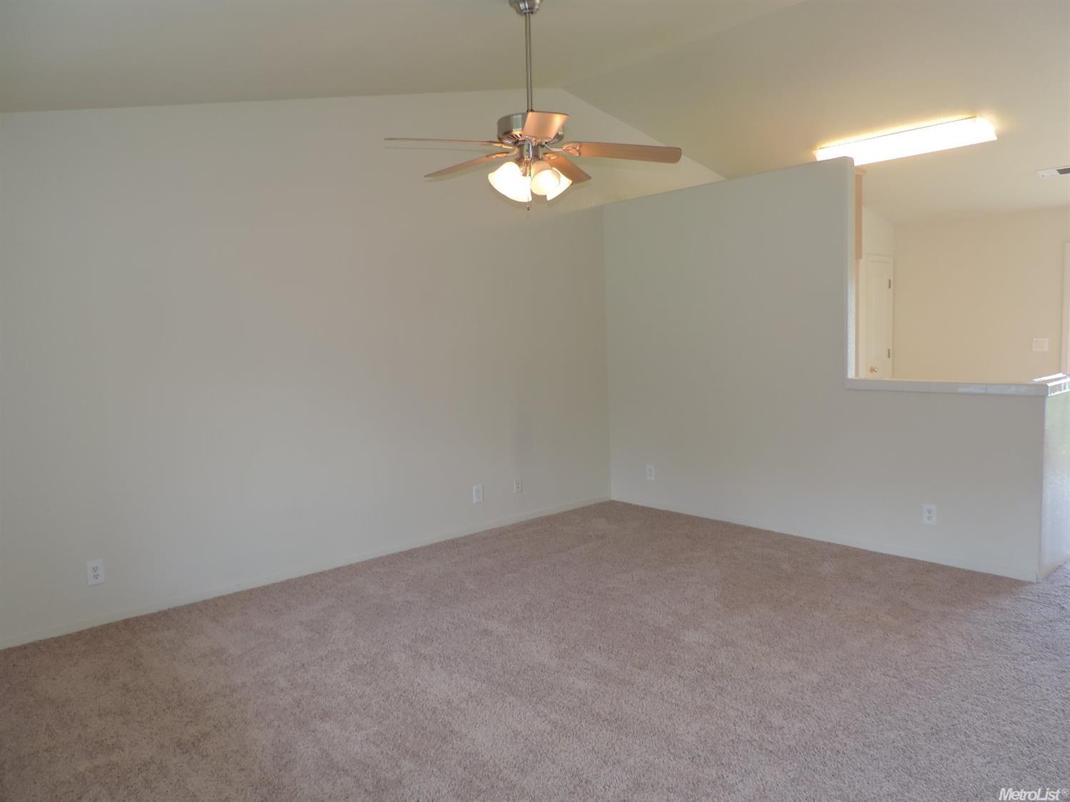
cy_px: 401
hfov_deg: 71.6
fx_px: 742
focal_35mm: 24
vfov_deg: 56.8
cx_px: 535
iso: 140
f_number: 3
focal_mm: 4.3
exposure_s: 1/40
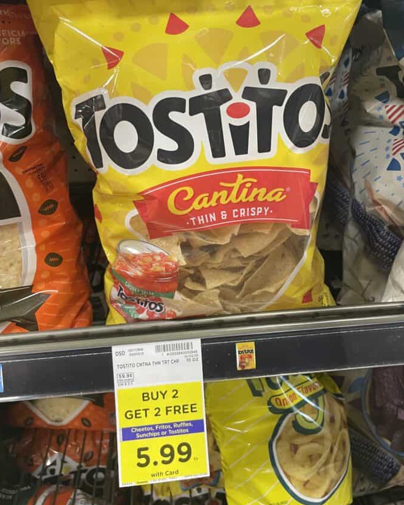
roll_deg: +1.8
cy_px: 231
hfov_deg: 47.1
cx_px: 214
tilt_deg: -26.6
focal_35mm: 31
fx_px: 463
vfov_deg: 57.1
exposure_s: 1/60
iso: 200
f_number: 1.6
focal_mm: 4.2
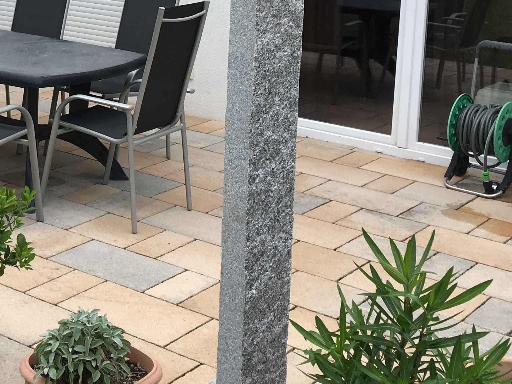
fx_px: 1036
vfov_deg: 20.3
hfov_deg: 26.6
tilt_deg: -5.1
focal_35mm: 70
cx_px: 26
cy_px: -13
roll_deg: -1.3
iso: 25
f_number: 2.2
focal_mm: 4.15
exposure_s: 1/447
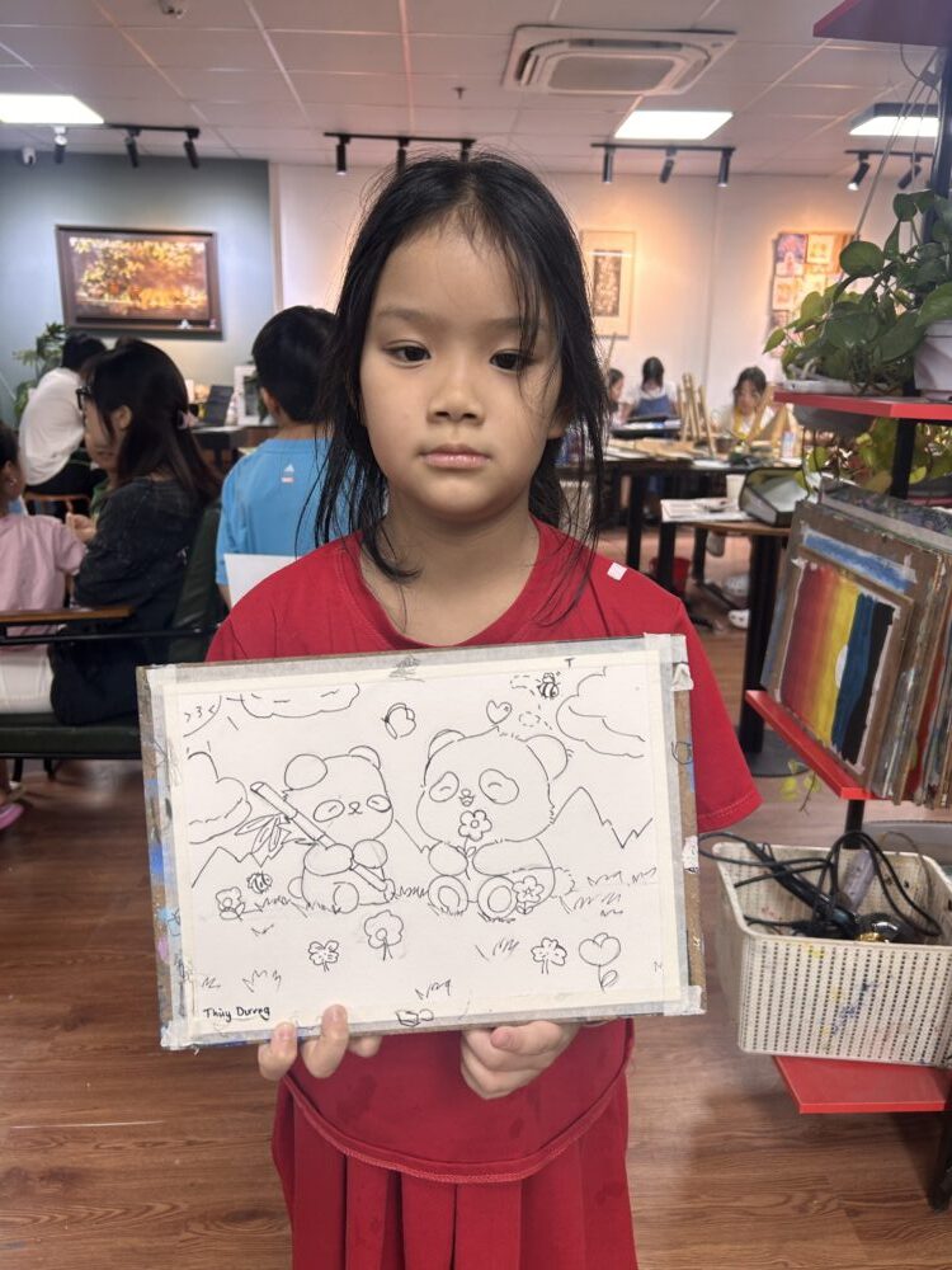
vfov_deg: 67.3
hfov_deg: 53.1
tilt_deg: -15.5
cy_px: 635
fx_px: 953
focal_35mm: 26
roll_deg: -1.2
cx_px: 476
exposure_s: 1/100
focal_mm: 5.7
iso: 80
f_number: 1.5
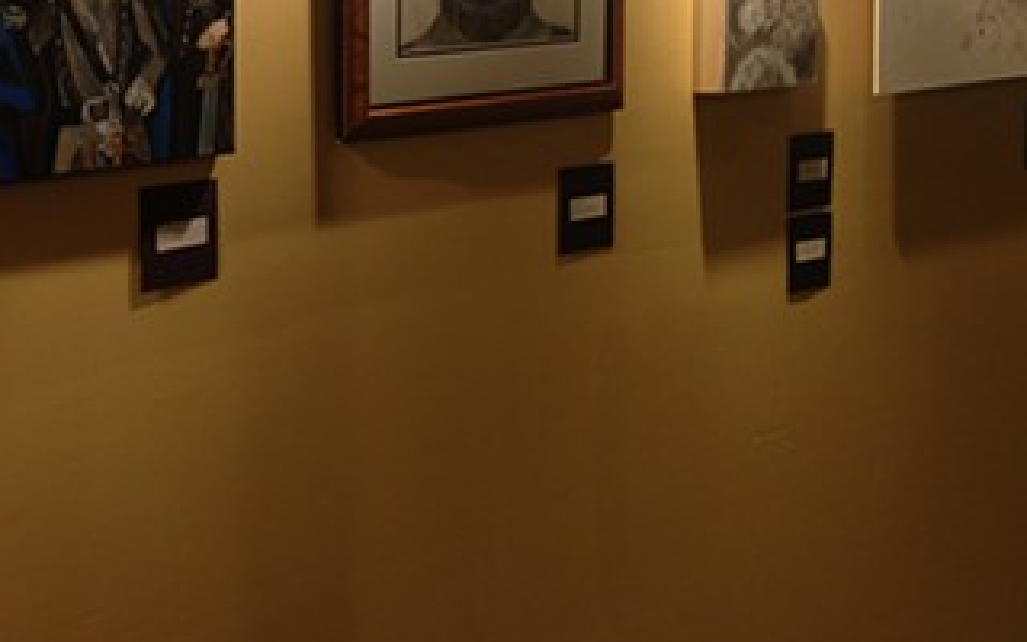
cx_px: 77
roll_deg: +0.2
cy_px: 67
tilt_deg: -5.6
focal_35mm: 70
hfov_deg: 28.1
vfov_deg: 18.3
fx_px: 1959
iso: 50
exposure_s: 1/20
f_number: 2.4
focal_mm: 4.1
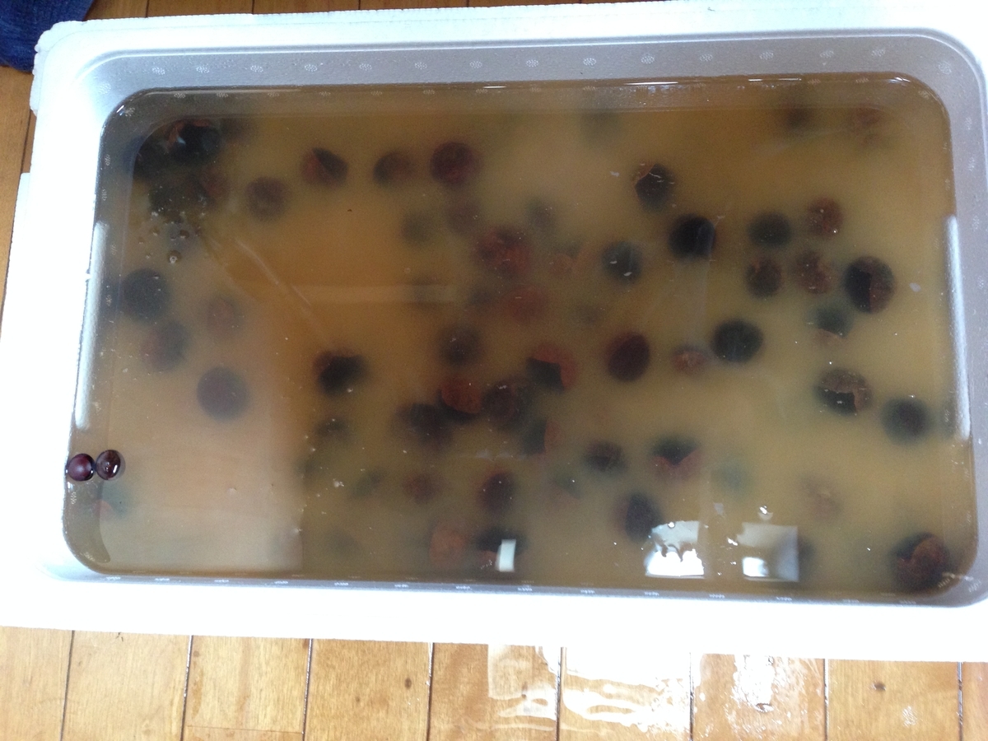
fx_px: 942
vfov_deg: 42.9
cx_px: 494
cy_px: 370
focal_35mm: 33
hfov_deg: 55.4
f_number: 2.4
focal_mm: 4.12
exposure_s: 1/20
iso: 250
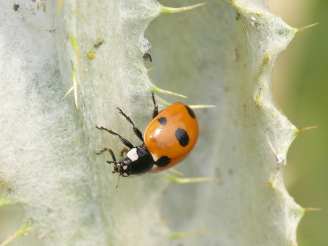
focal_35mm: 290
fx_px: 2748
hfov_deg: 6.8
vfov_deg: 5.1
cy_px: 123
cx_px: 164
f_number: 11
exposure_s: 1/160
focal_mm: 61.3
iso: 200
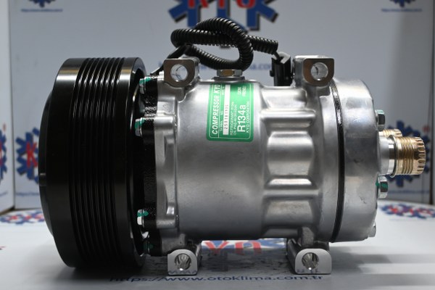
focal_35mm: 46
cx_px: 218
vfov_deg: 29.4
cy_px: 145
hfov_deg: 43.0
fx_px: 553
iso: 640
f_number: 4.8
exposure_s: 1/50
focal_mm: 30.5
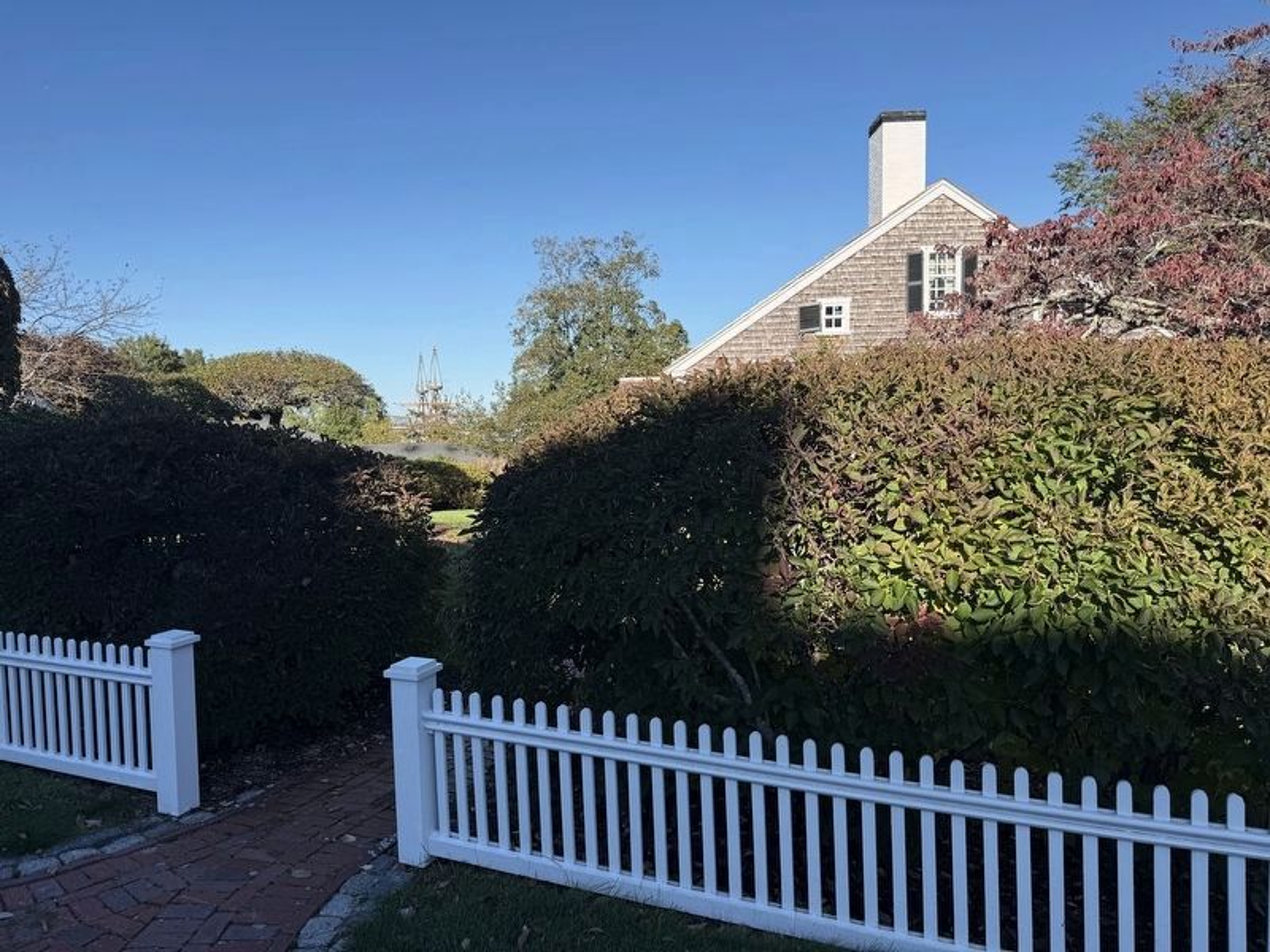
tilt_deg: -3.4
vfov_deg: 56.8
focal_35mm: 24
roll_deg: +1.2
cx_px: 635
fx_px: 881
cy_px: 476
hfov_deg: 71.6
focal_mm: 6.76
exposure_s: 1/3145
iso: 80
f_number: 1.78
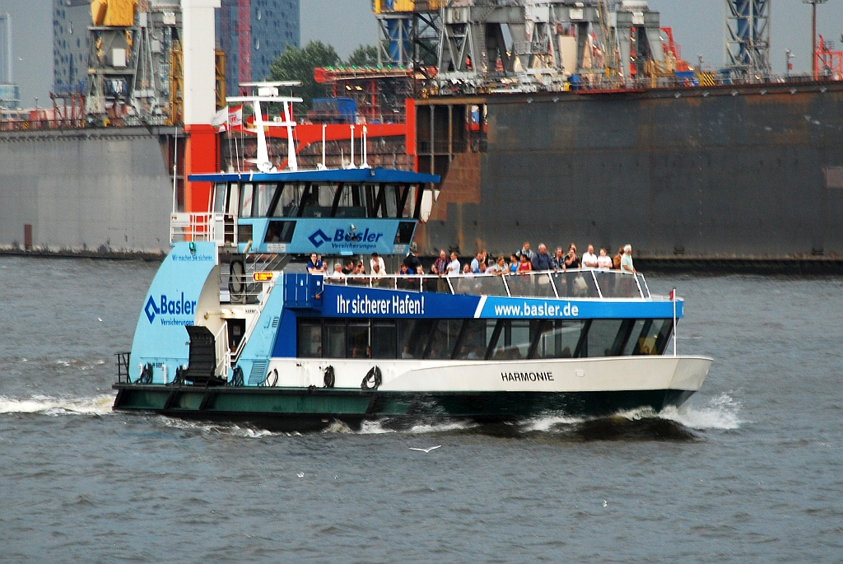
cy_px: 282
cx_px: 422
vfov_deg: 6.8
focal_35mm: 202
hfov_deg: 10.1
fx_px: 4746
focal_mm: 135
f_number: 5.6
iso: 400
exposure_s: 1/40
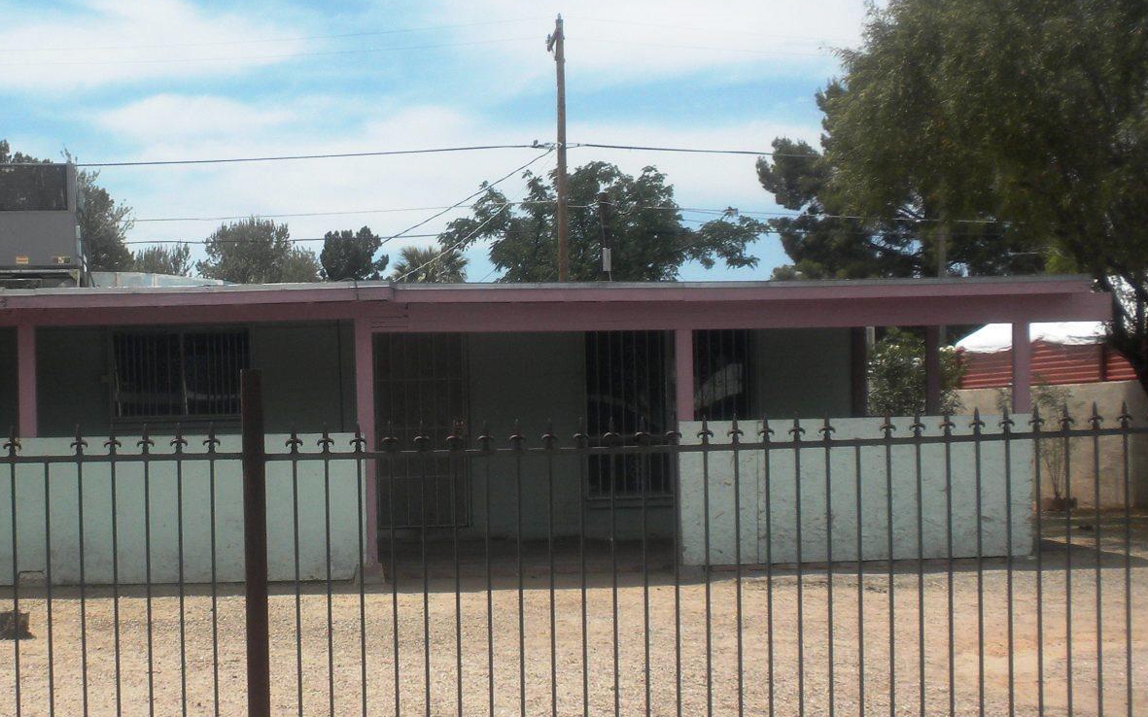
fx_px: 2127
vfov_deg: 19.1
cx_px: 381
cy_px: 485
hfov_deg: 30.0
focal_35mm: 68
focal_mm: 6.6
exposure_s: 1/170
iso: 64
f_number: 10
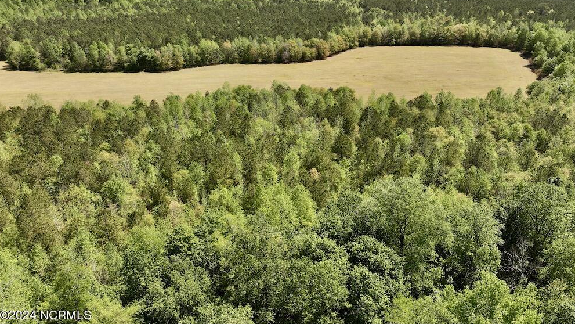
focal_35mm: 27
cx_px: 294
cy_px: 112
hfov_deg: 69.8
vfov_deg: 42.4
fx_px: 412
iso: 100
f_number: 2.8
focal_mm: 12.29
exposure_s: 1/160
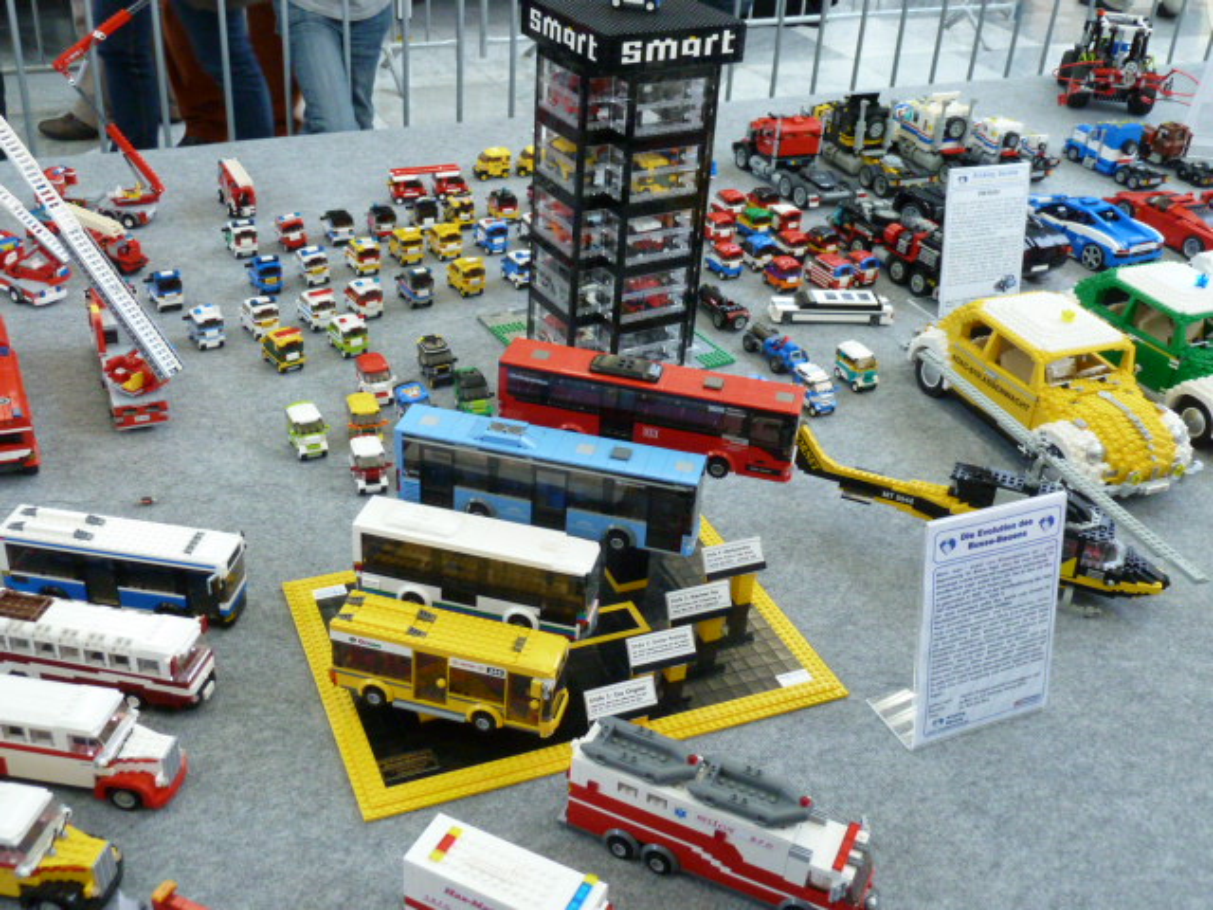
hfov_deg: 50.1
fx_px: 1297
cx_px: 606
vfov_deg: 38.7
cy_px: 455
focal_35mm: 37
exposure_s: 1/13
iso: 400
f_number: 3.6
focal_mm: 6.1
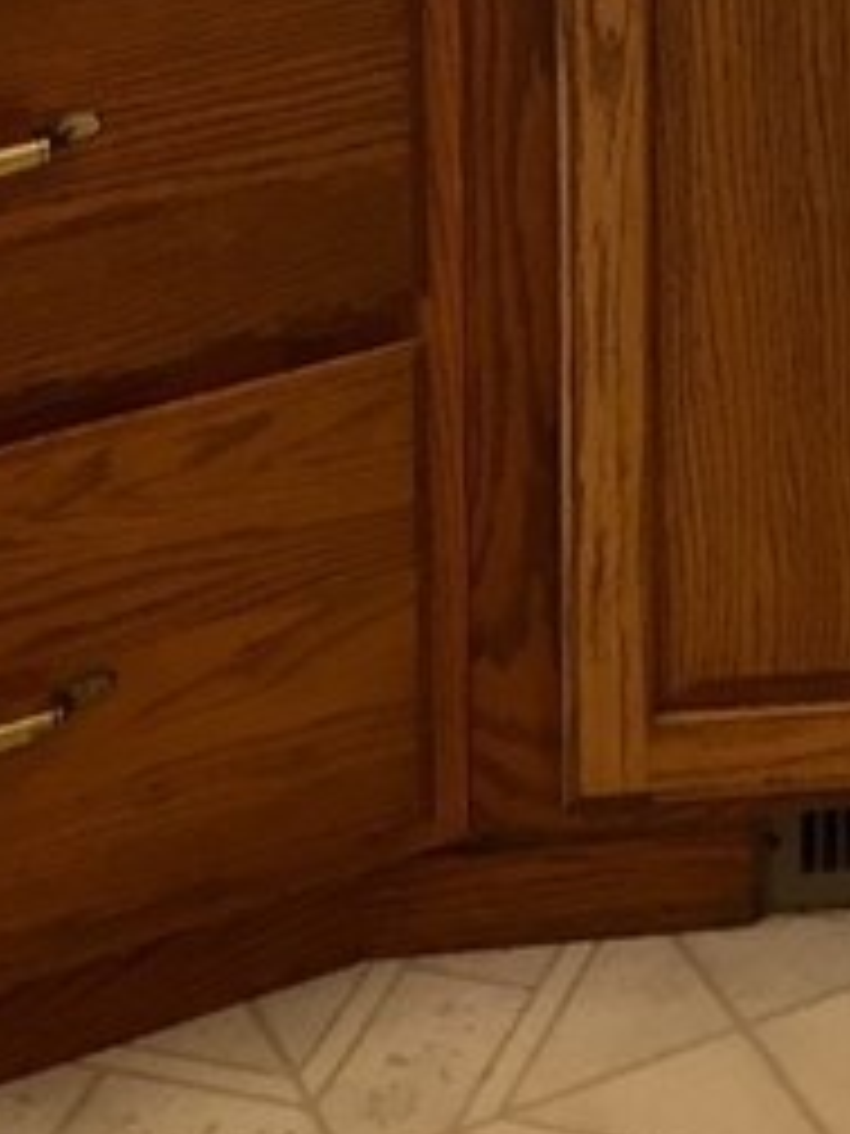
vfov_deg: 14.4
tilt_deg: -7.5
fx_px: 3863
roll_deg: -0.1
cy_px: -999
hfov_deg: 12.3
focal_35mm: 118
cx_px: 1021
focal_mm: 4.15
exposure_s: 1/30
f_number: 2.2
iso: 125
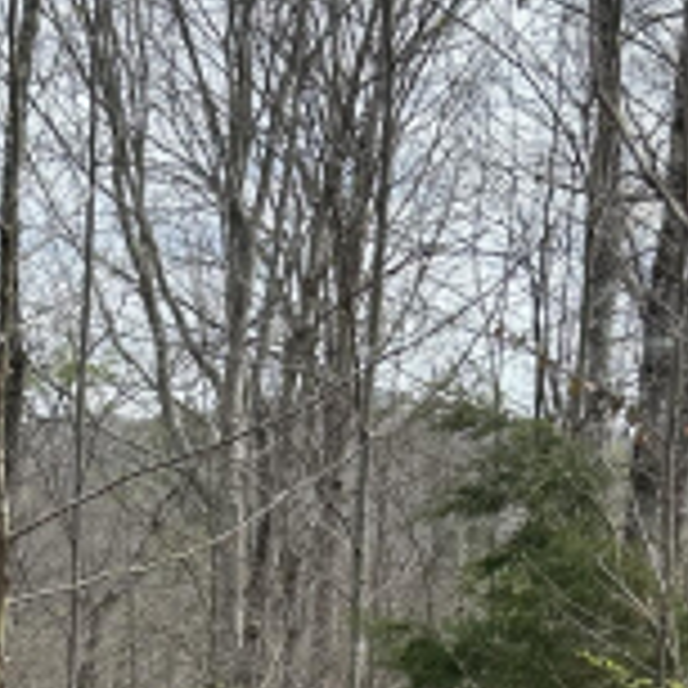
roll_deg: -4.4
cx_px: 97
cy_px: 796
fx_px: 2249
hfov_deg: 17.2
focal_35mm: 100
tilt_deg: -5.3
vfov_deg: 16.7
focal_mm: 5.7
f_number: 1.5
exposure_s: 1/1511
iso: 50
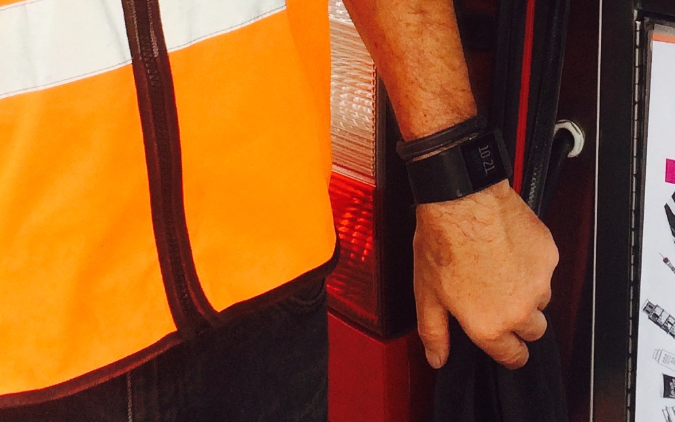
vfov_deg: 11.9
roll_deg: +1.9
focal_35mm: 101
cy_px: -359
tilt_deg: -10.1
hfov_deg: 20.4
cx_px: 514
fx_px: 1858
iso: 32
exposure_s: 1/1140
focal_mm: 4.15
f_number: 2.2
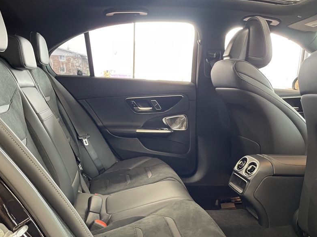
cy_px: 154
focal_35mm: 34
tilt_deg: -12.5
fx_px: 311
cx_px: 140
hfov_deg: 53.8
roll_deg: -1.5
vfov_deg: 41.4
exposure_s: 1/60
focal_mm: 4.2
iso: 250
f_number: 1.6
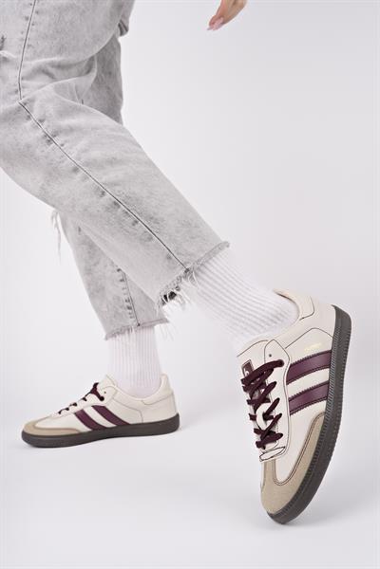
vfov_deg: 57.2
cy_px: 284
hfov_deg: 40.0
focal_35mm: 33
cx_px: 190
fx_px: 522
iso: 160
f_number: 9
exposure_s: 1/200
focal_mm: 33
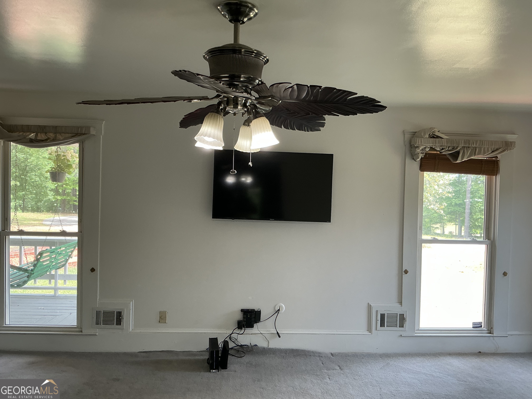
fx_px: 430
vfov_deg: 49.7
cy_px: 200
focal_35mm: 28
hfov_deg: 63.4
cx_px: 266
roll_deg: -1.5
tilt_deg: -0.9
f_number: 1.8
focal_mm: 3
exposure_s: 1/120
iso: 50
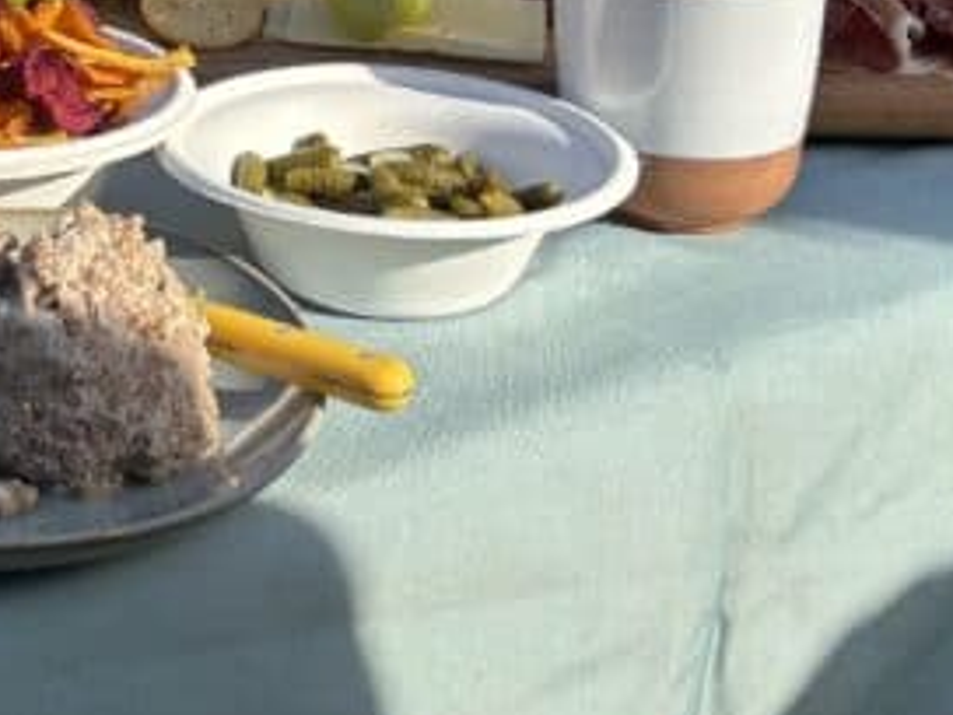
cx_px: 95
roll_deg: +0.6
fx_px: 2698
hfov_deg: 19.7
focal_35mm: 98
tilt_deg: -11.5
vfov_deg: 14.3
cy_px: -298
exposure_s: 1/1949
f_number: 1.6
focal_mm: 5.96
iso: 50
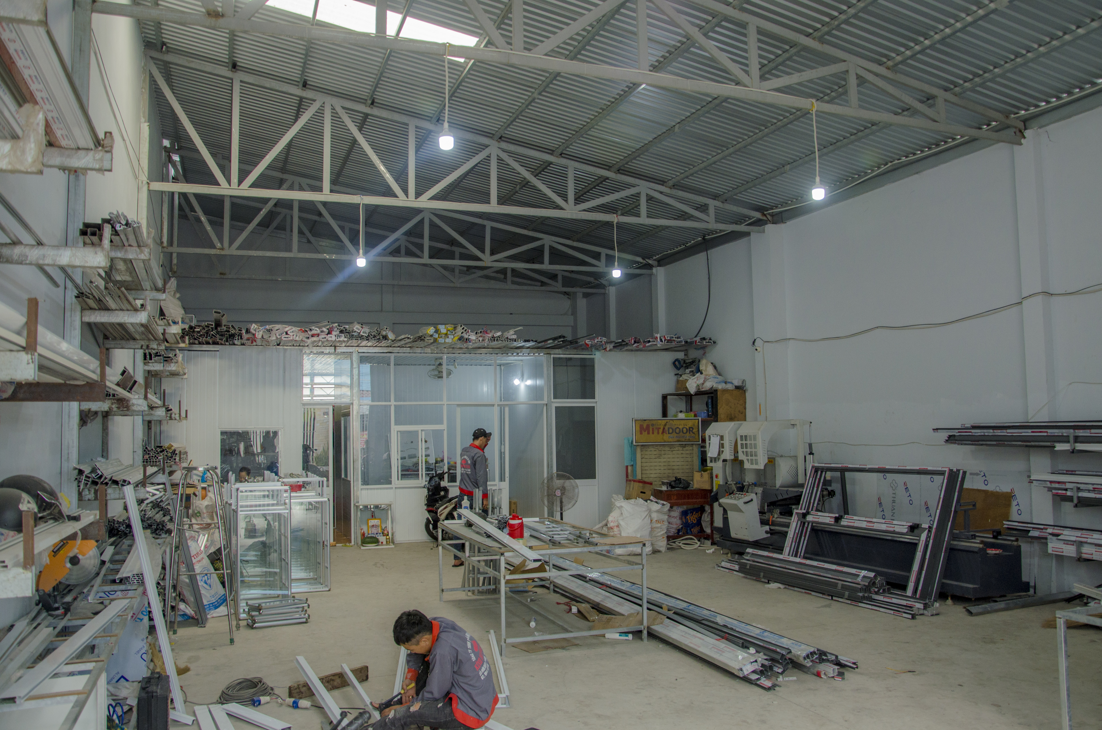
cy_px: 365
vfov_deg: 47.7
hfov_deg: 67.5
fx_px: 825
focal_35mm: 27
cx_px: 551
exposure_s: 1/100
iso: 200
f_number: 3.5
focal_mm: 18
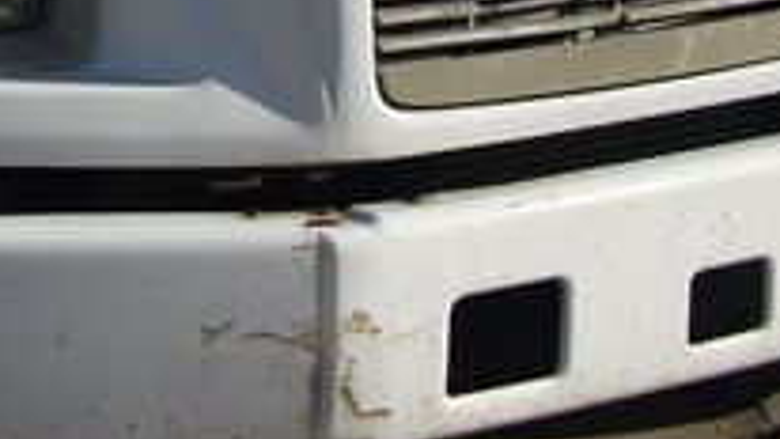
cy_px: -394
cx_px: -11
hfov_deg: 17.2
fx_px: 2524
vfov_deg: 9.4
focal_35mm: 122
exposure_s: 1/200
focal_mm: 6.3
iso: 80
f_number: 7.8
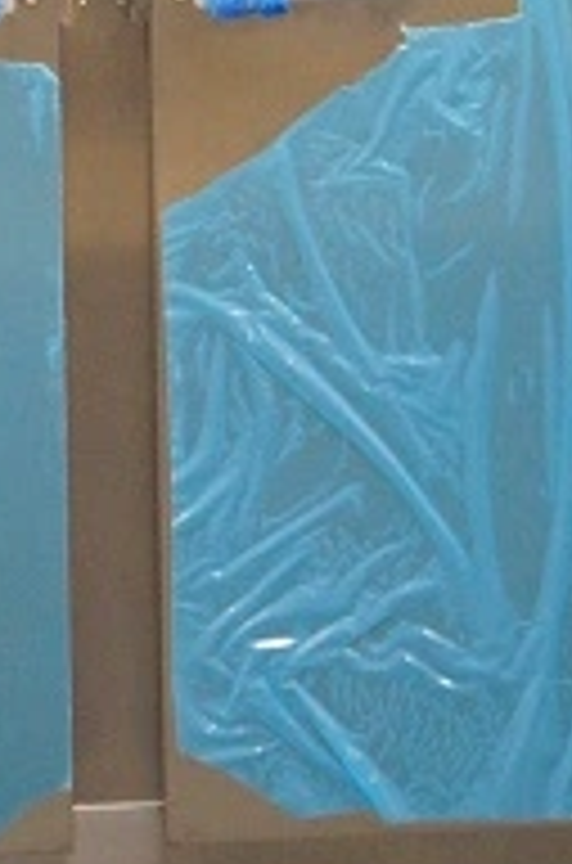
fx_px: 3806
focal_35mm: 159
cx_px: 81
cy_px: -54
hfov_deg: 8.6
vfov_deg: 12.8
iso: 3200
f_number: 5
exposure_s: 1/25
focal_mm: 29
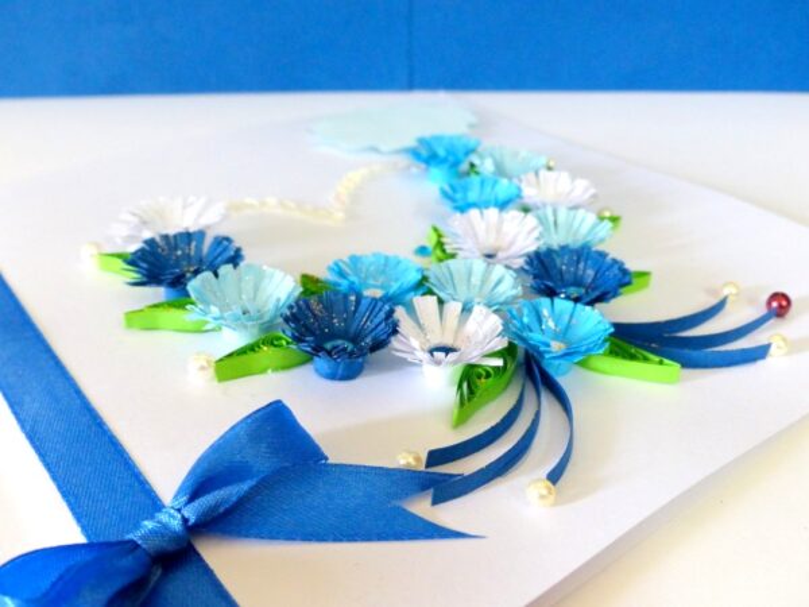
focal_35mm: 35
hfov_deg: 52.6
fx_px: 818
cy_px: 304
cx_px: 404
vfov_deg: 40.7
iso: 400
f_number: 2.8
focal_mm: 6.3
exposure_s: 1/40
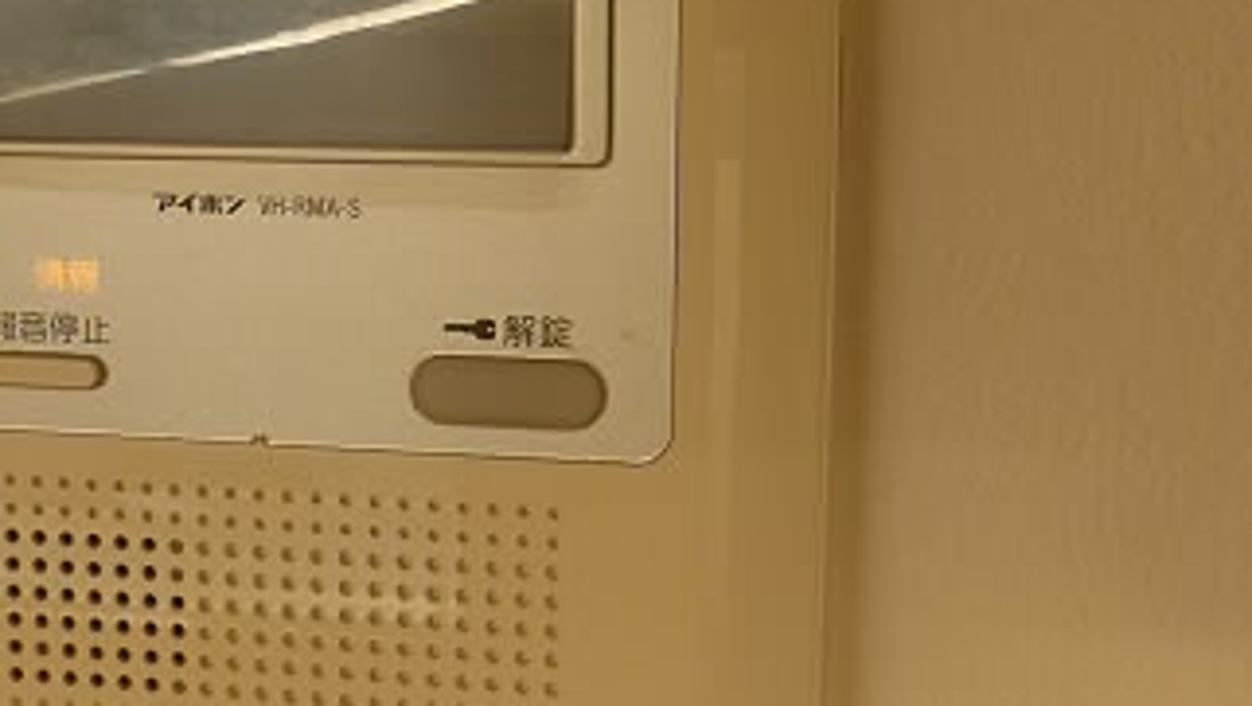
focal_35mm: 57
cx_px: 488
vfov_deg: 21.1
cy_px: 248
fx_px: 1893
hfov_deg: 36.4
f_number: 3.3
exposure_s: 1/80
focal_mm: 4.3
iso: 100
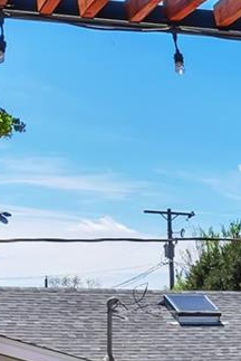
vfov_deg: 21.2
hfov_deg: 12.0
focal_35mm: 94
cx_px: 559
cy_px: 326
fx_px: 942
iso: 100
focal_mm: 13
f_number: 16
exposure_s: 1/100
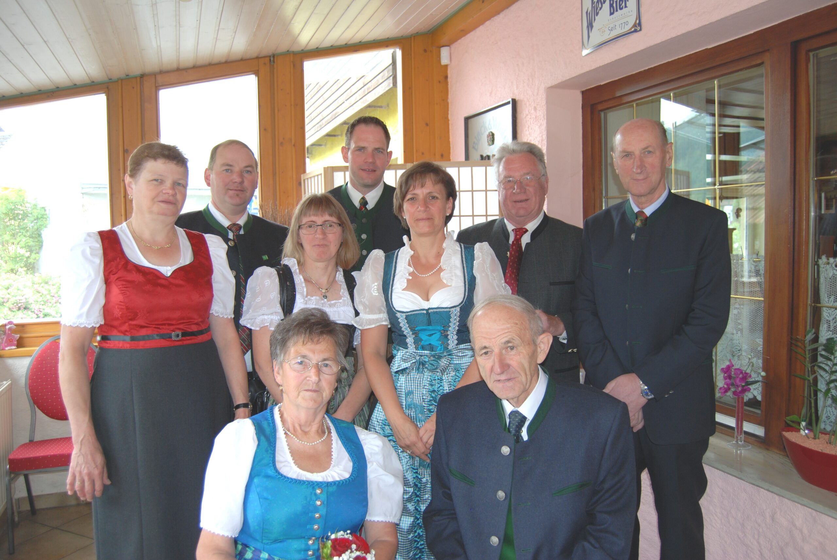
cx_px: 418
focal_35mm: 27
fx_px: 629
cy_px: 280
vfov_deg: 48.1
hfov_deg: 67.3
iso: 200
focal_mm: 18
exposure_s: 1/60
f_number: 3.5
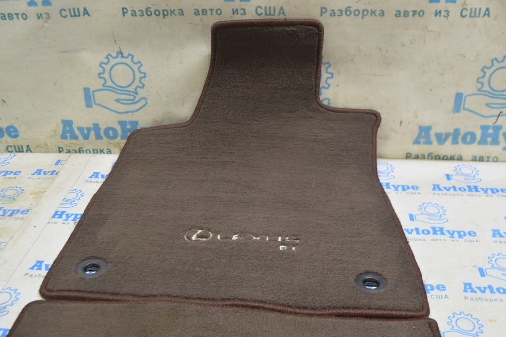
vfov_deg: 31.8
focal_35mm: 42
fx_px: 590
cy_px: 168
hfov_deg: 46.4
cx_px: 253
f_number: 5.6
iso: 400
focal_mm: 28
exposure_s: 1/15
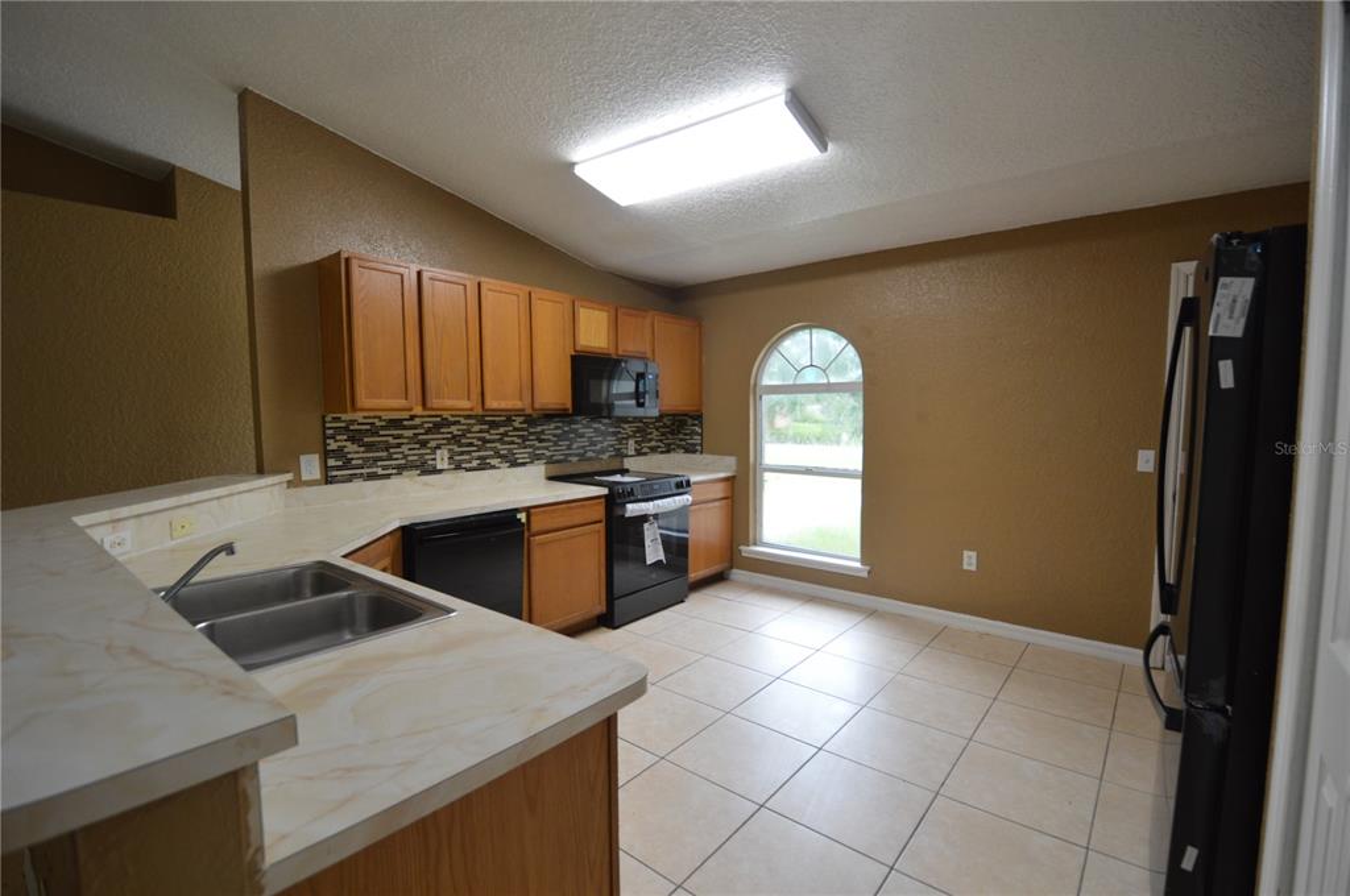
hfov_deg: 100.5
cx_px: 675
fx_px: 562
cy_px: 448
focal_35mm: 15
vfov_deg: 77.2
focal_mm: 10
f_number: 4.5
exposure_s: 1/80
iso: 400
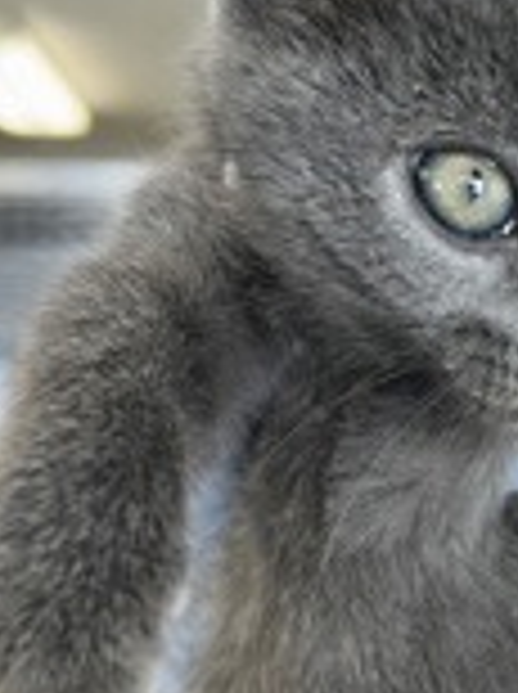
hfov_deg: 20.2
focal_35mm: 71
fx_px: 1421
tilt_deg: -6.8
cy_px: 536
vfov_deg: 27.0
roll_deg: -0.4
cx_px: 489
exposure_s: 1/120
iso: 64
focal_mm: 5.7
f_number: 1.5
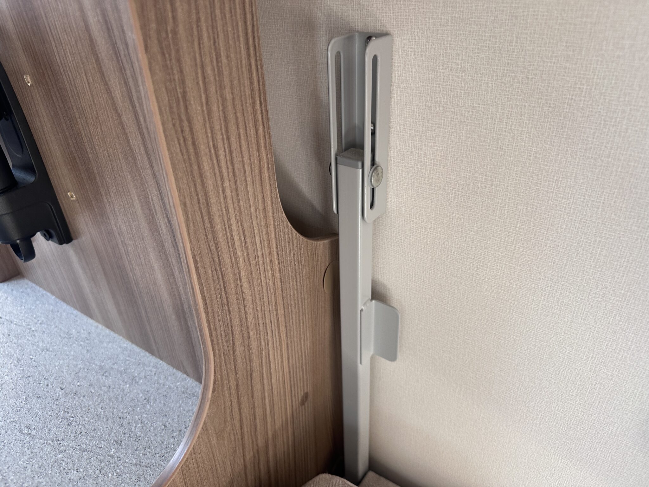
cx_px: 324
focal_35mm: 24
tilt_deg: -30.8
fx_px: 450
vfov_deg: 56.8
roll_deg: +1.7
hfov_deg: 71.6
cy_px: 244
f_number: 1.78
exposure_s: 1/121
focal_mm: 6.86
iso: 160
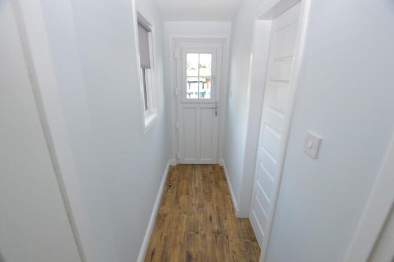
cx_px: 197
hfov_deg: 100.4
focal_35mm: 15
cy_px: 131
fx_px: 164
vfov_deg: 77.2
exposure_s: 1/100
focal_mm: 10
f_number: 5
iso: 400
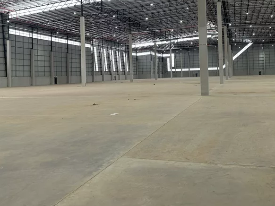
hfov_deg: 55.1
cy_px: 68
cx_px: 158
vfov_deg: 42.3
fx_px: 262
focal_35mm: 33
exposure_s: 1/100
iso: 125
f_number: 1.78
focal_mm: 6.86
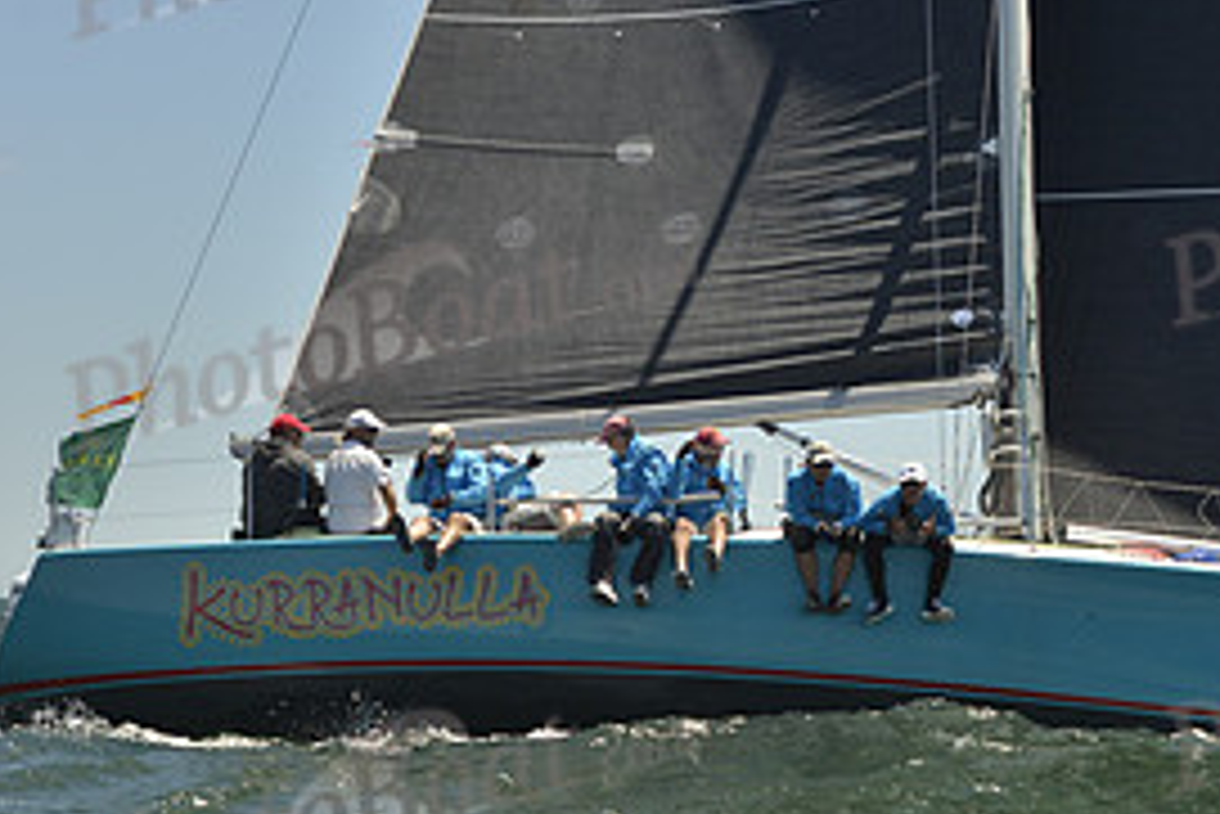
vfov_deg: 9.2
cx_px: 936
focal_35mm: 150
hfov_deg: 13.6
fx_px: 5086
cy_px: 506
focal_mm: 70
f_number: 7.1
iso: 280
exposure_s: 1/1600
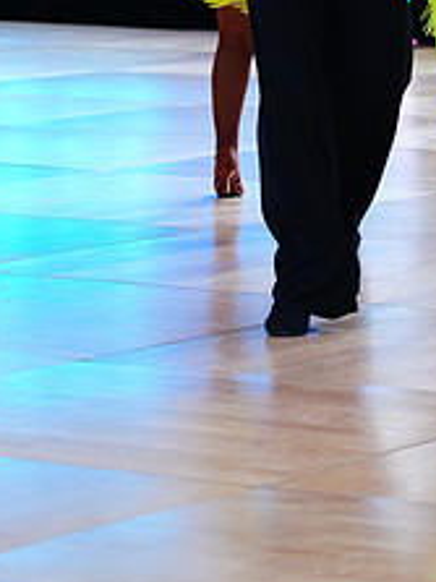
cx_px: 474
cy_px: -151
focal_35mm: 263
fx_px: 4421
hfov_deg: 5.6
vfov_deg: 7.5
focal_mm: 105
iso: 2500
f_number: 4
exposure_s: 1/400
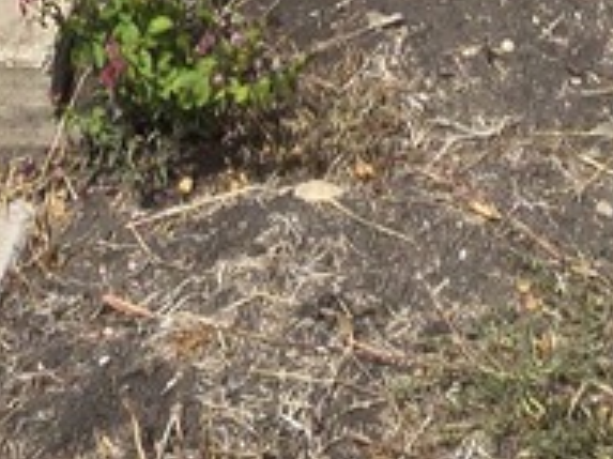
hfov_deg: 19.6
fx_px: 1734
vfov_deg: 11.0
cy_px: -831
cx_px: 45
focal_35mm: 98
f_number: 2.2
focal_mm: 2.2
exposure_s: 1/3026
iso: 50
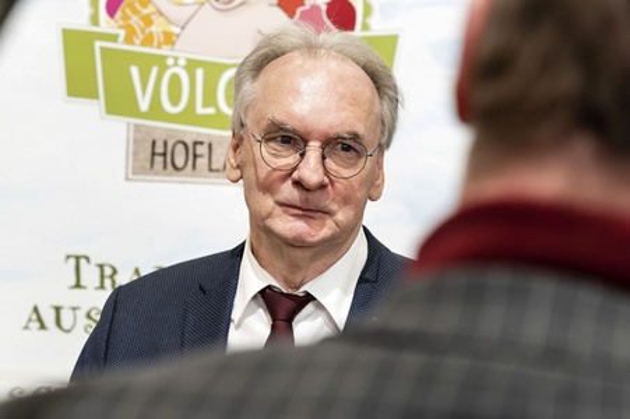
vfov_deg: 13.0
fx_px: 1836
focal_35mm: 105
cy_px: 210
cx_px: 315
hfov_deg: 19.5
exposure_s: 1/250
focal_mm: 70
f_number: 4
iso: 2000
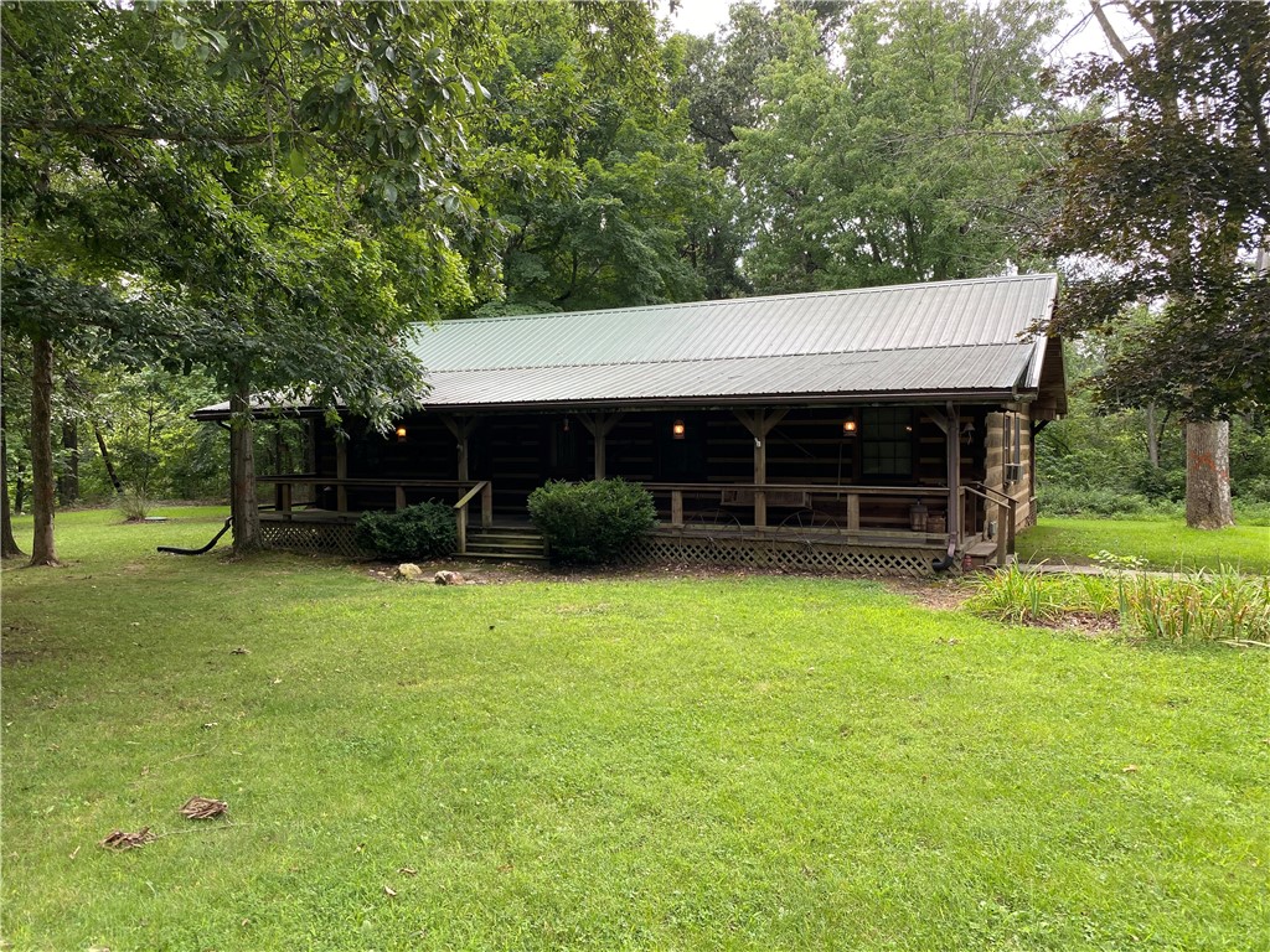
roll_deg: -0.2
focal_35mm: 26
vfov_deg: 53.1
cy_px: 476
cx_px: 635
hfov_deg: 67.3
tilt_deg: -3.1
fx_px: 954
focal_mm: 4.25
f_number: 1.8
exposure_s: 1/313
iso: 32
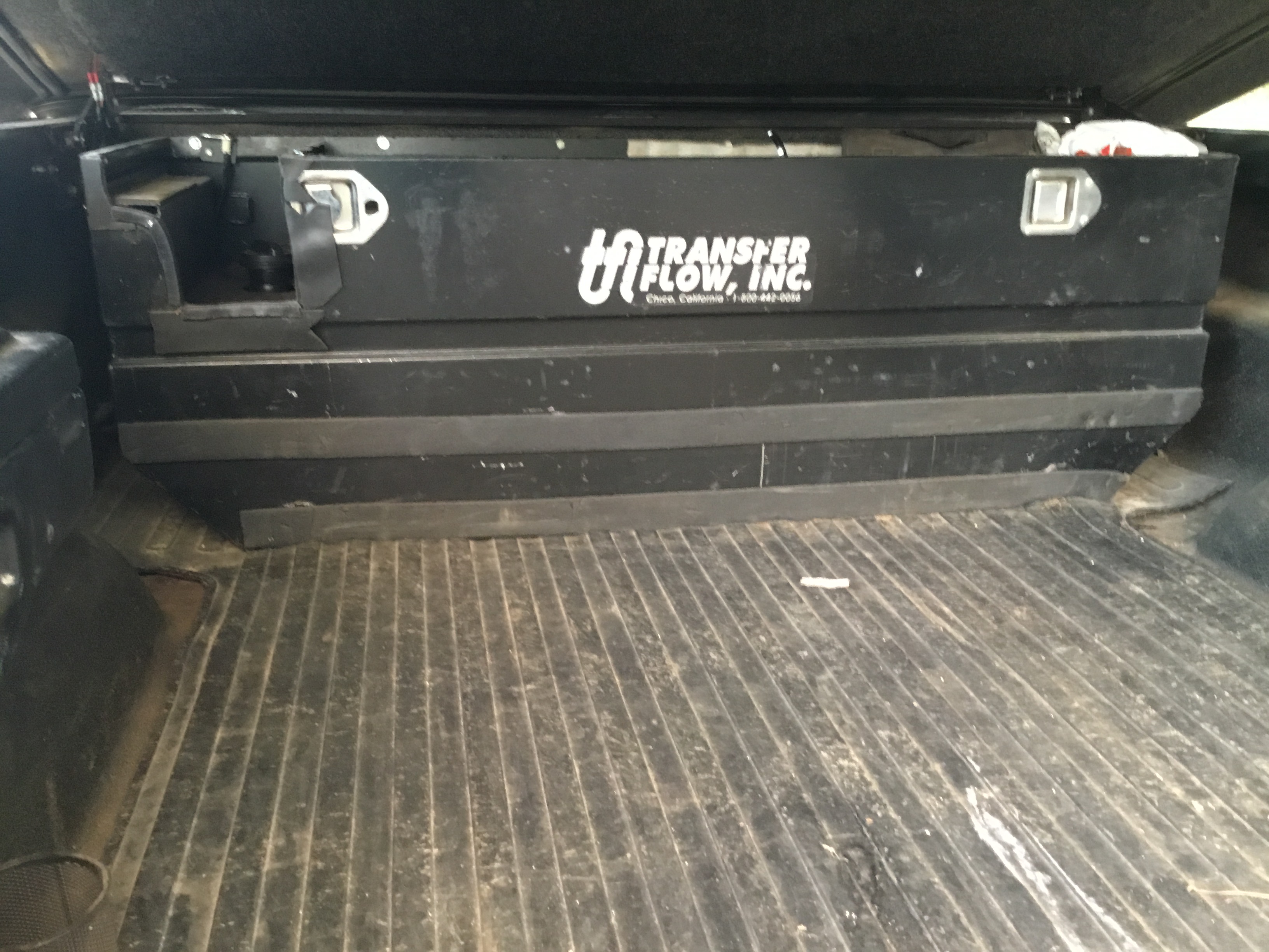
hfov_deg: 58.4
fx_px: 1136
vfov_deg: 45.4
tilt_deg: -18.1
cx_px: 634
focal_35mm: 31
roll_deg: +0.4
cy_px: 476
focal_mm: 3.3
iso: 400
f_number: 2.4
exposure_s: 1/17
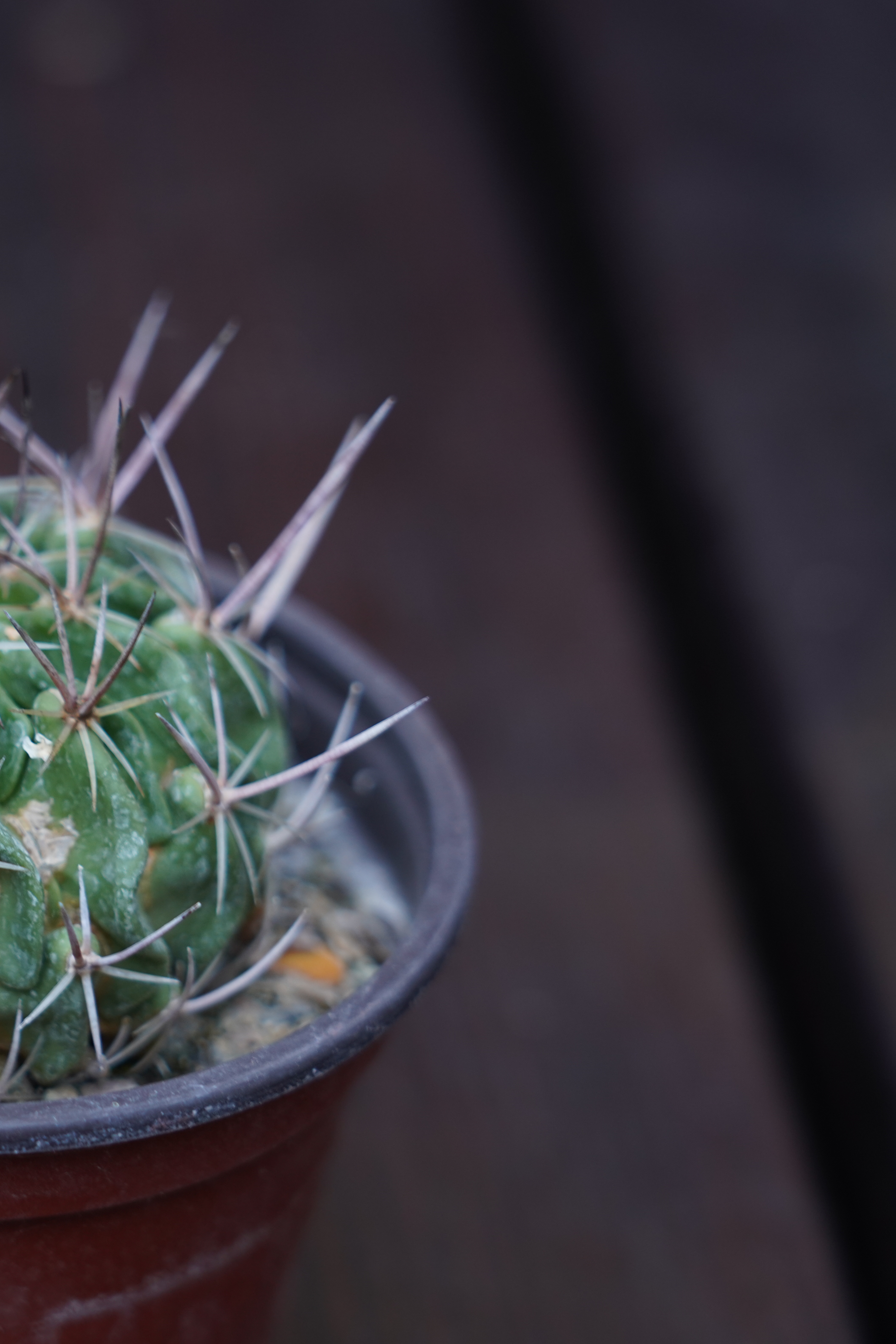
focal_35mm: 140
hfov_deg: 9.7
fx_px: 5226
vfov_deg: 14.7
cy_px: 672
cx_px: -104
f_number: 5.6
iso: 400
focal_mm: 93
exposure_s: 1/6
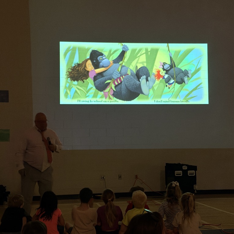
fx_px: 436
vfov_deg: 30.0
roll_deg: +1.1
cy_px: 115
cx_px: 117
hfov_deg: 30.0
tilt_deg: +4.6
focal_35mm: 57
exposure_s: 1/30
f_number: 1.78
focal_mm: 6.76
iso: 640
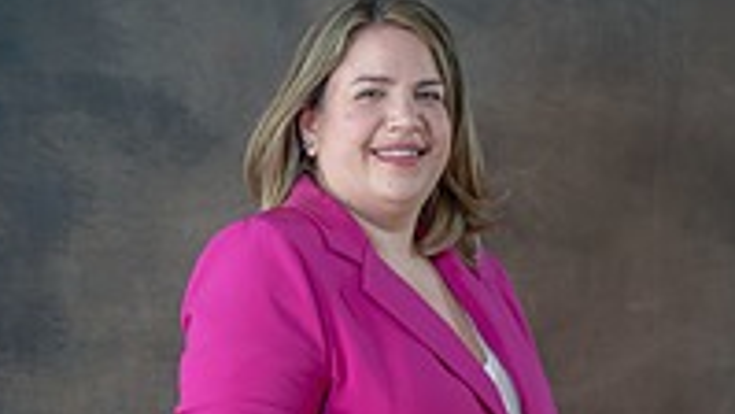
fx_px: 4853
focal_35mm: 249
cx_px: 262
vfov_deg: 4.9
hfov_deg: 8.7
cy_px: 558
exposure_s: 1/100
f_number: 4.5
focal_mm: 105
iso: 400
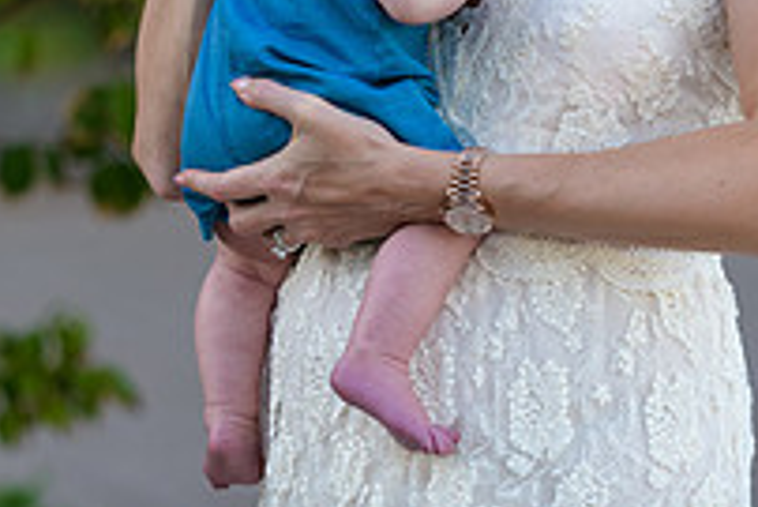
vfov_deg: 3.2
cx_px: 176
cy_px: -266
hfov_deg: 4.8
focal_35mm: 433
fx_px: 9123
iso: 200
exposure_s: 1/250
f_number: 3.2
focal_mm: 135
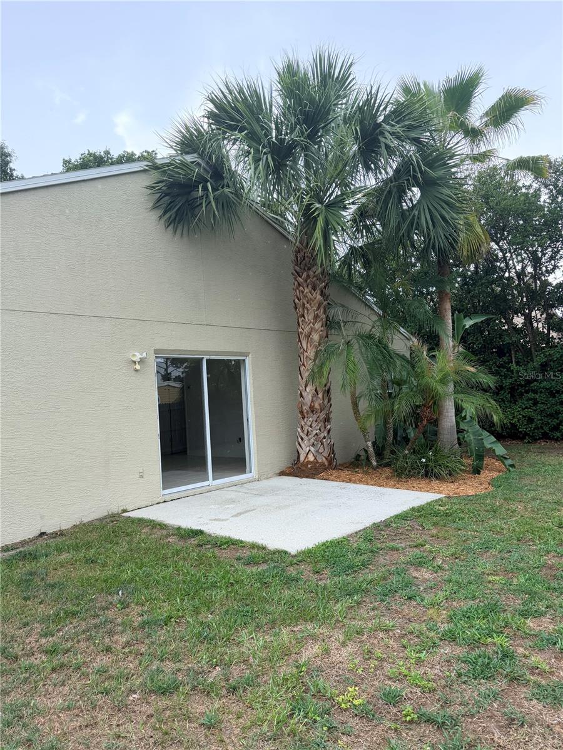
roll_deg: +4.2
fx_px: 520
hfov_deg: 56.8
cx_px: 282
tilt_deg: +2.1
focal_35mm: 24
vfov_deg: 71.6
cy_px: 375
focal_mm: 6.76
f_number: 1.78
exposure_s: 1/1271
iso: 100
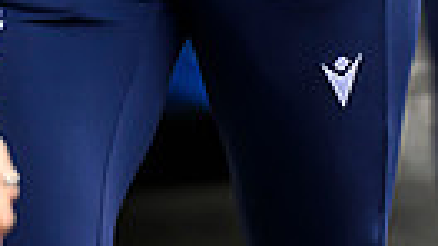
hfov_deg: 2.0
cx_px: 252
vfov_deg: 1.1
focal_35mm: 1102
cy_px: -428
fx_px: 12788
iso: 500
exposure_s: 1/2000
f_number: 2.8
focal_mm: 200
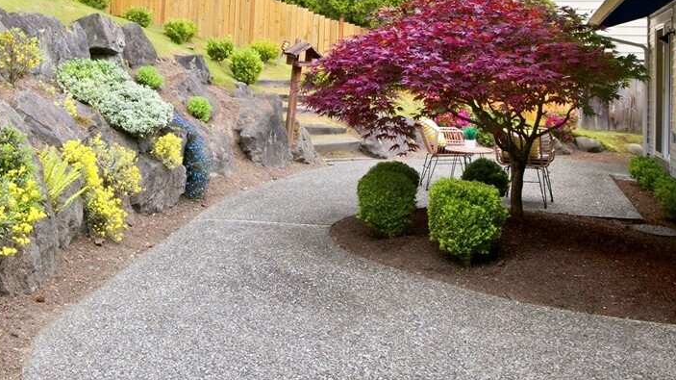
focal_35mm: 43
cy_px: 49
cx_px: 163
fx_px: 771
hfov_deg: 45.6
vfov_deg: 26.9
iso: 400
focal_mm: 17
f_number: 9
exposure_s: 1/30
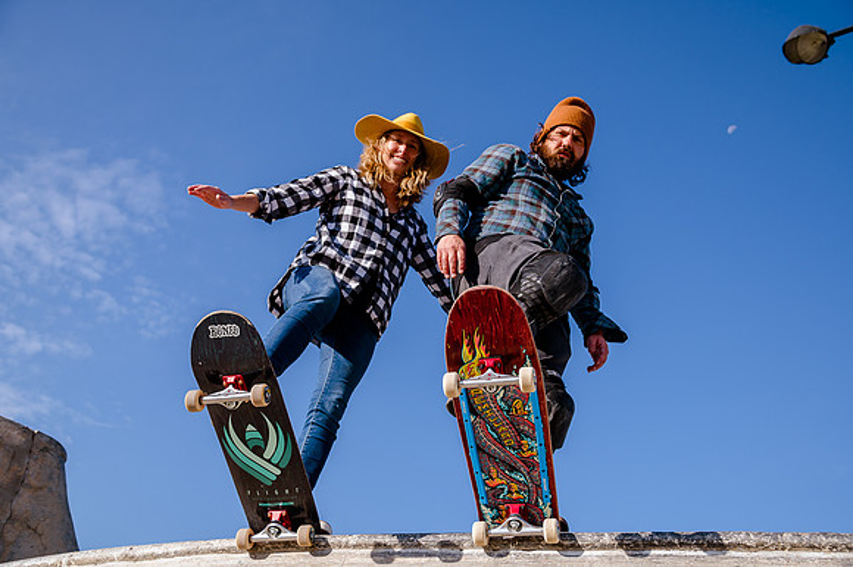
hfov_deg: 50.7
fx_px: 900
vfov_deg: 35.0
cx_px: 426
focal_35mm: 38
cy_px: 284
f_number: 5.6
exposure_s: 1/640
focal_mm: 38
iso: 200
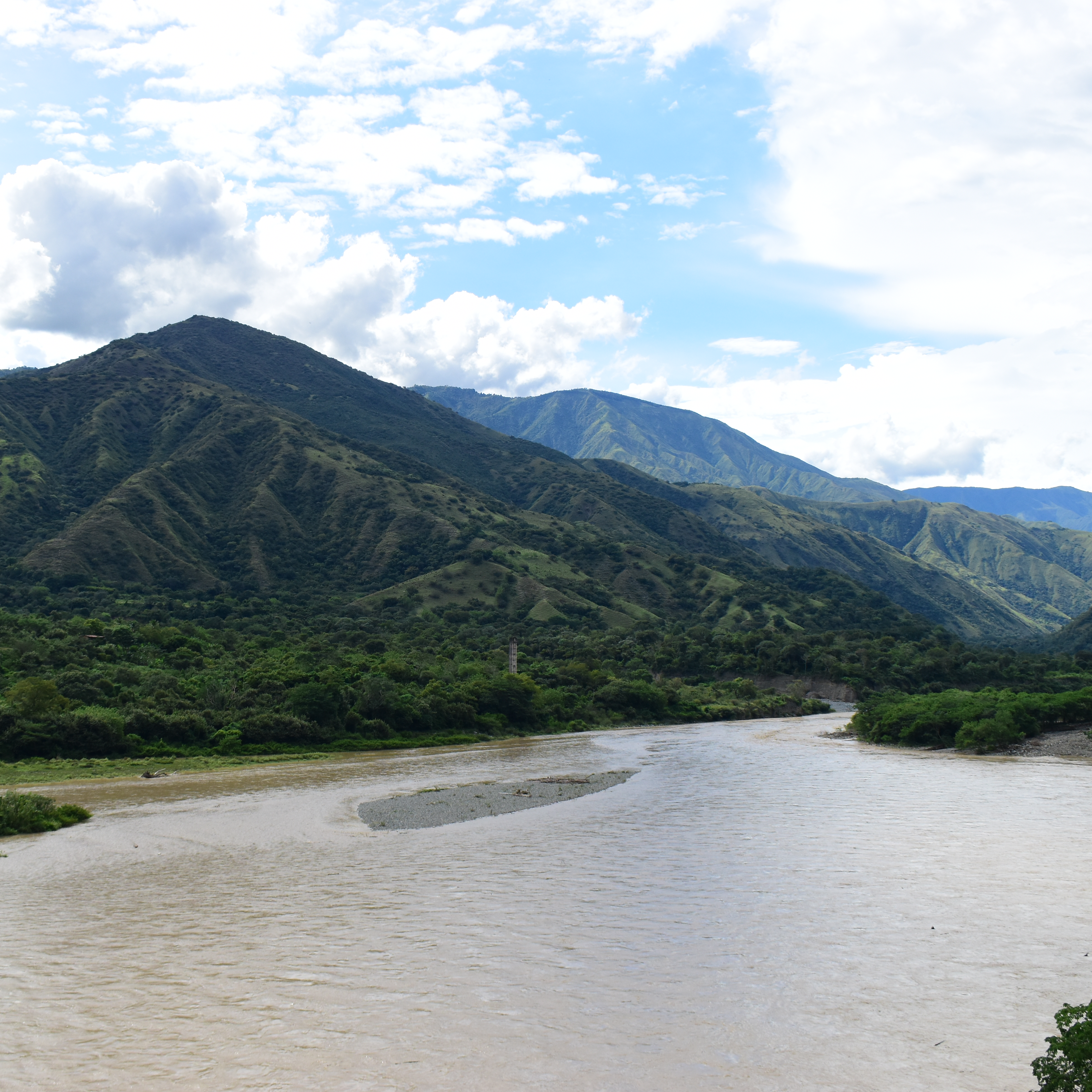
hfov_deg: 39.0
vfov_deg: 39.2
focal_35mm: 43
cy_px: 555
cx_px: 449
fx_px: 1535
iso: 400
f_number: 5.6
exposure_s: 1/2000
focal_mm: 22
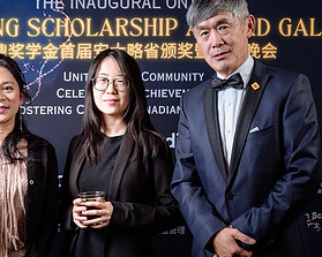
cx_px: 183
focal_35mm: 59
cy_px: 152
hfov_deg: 31.9
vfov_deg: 25.7
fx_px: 562
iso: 500
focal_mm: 24
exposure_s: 1/160
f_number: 5
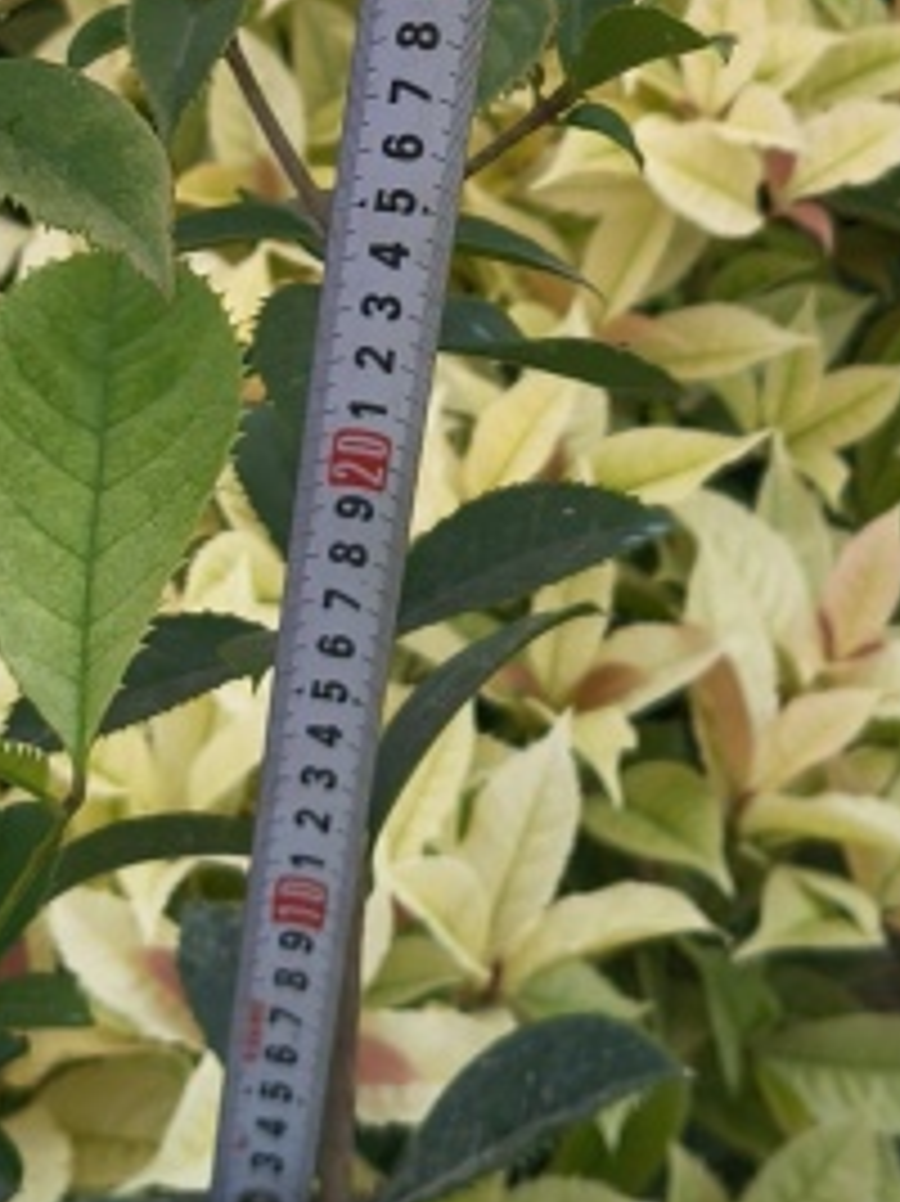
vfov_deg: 17.9
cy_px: -259
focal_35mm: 104
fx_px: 3608
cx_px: 396
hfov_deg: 14.2
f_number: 1.8
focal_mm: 4.84
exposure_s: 1/898
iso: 80
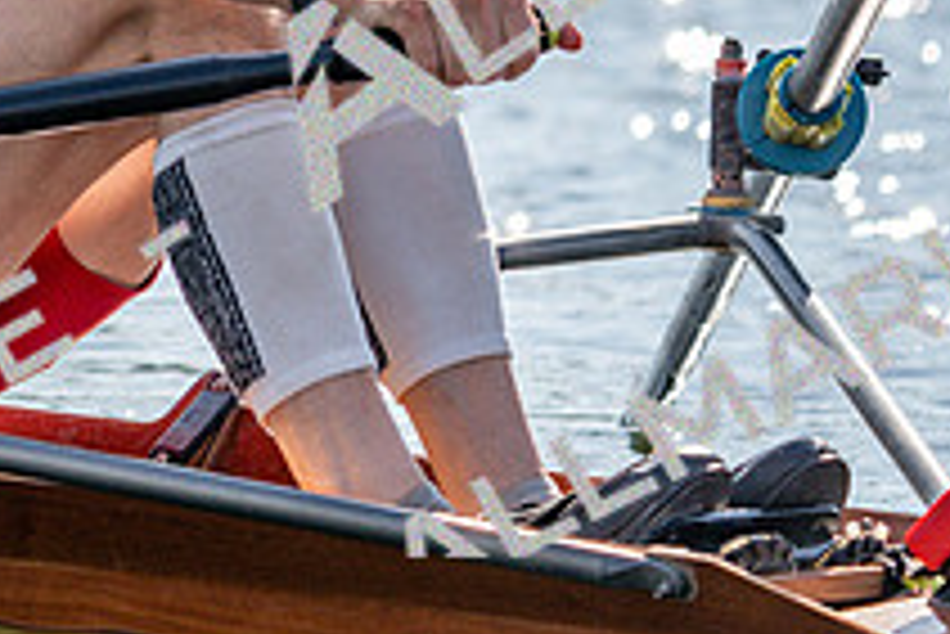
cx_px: -99
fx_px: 14497
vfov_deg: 2.5
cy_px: -214
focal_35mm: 549
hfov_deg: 3.7
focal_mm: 200
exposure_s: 1/1600
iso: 200
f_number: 5.6
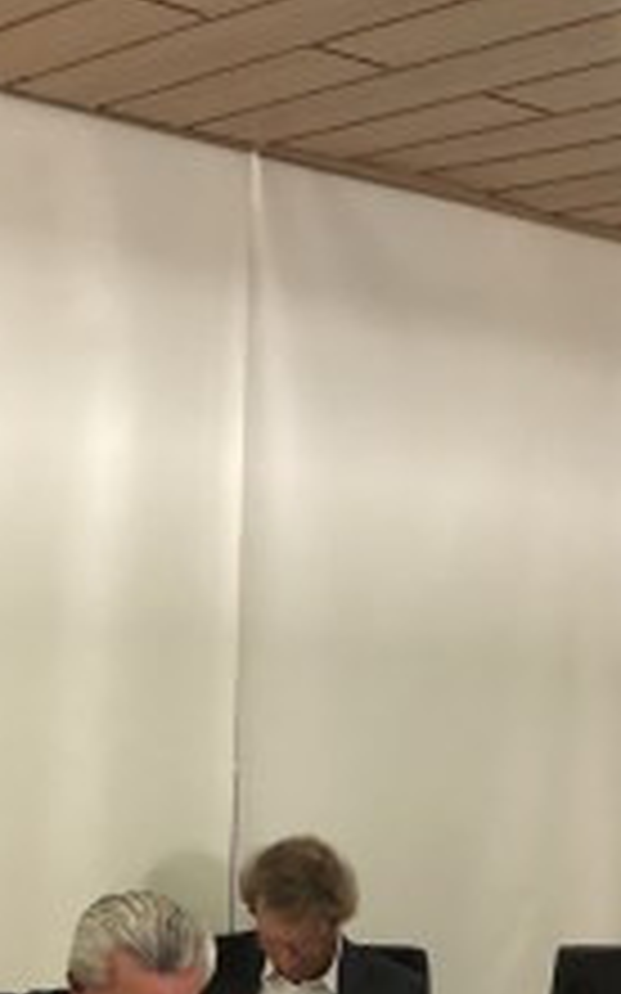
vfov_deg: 22.1
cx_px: 963
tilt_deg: -5.0
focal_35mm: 91
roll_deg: -3.1
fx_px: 2466
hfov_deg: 13.4
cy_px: 960
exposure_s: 1/15
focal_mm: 3.99
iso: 100
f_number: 1.8
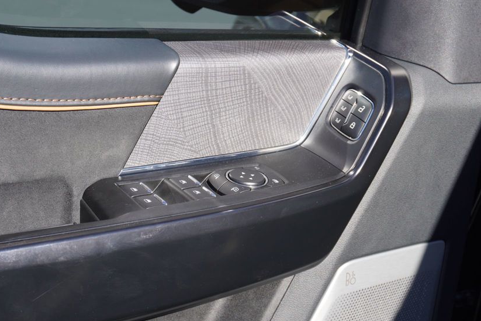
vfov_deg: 24.2
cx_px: 238
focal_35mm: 56
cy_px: 190
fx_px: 749
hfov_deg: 35.6
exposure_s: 1/125
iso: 100
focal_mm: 30
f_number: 6.3
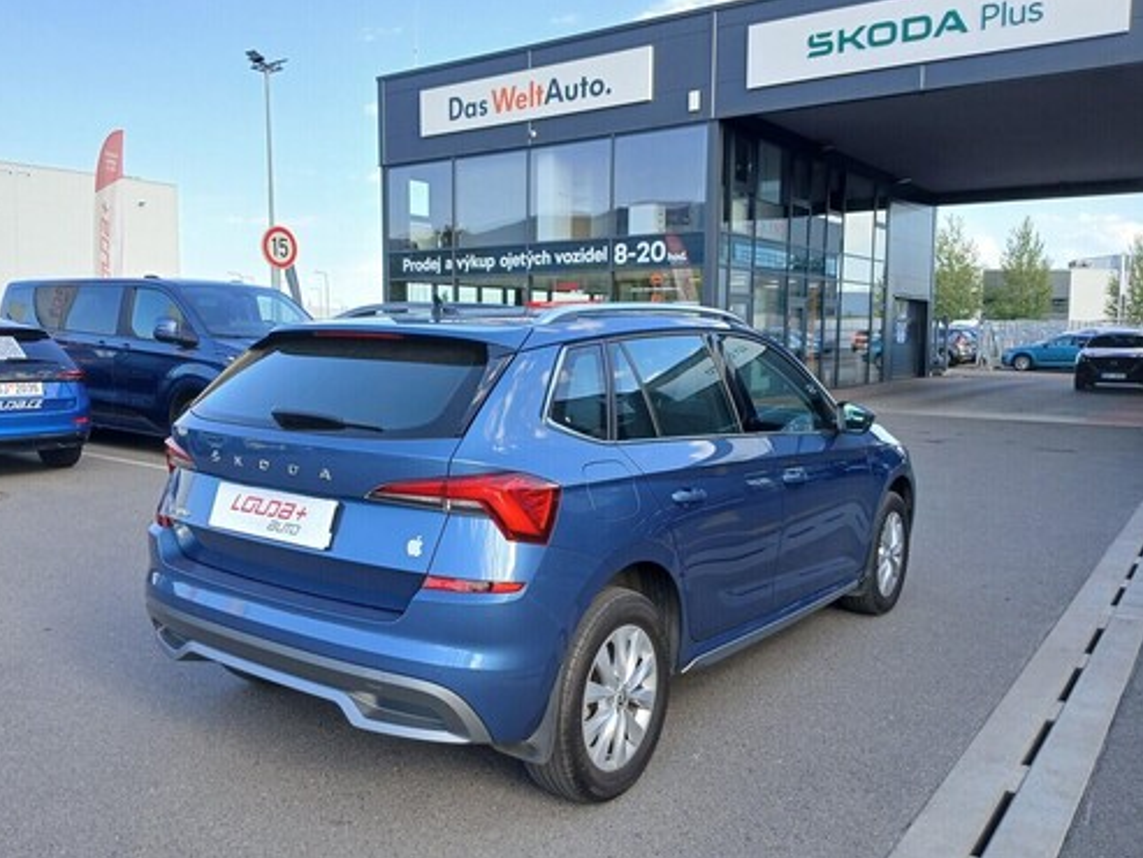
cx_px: 510
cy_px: 432
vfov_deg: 48.2
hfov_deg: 61.5
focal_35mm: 29
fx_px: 958
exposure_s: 1/108
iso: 20
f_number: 1.8
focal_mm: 3.98
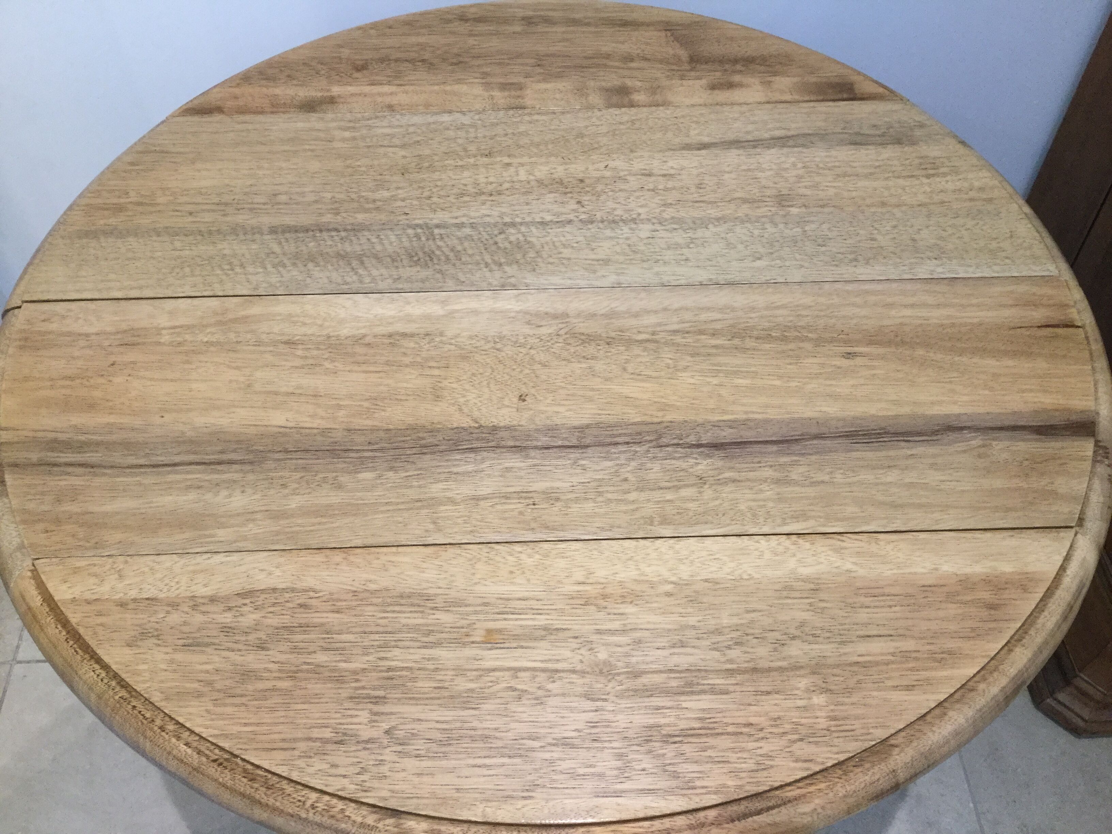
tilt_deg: -53.1
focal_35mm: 31
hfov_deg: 58.4
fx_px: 996
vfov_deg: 45.4
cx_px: 556
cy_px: 417
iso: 125
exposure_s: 1/33
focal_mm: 3.3
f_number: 2.4
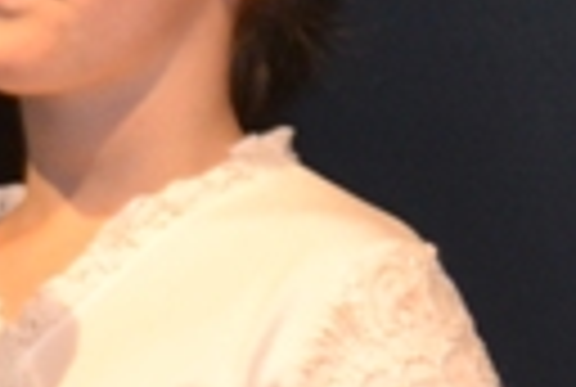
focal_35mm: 658
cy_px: 830
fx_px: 10552
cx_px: -1364
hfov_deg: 3.1
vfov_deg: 2.1
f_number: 4
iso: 800
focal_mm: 55
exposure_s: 1/60
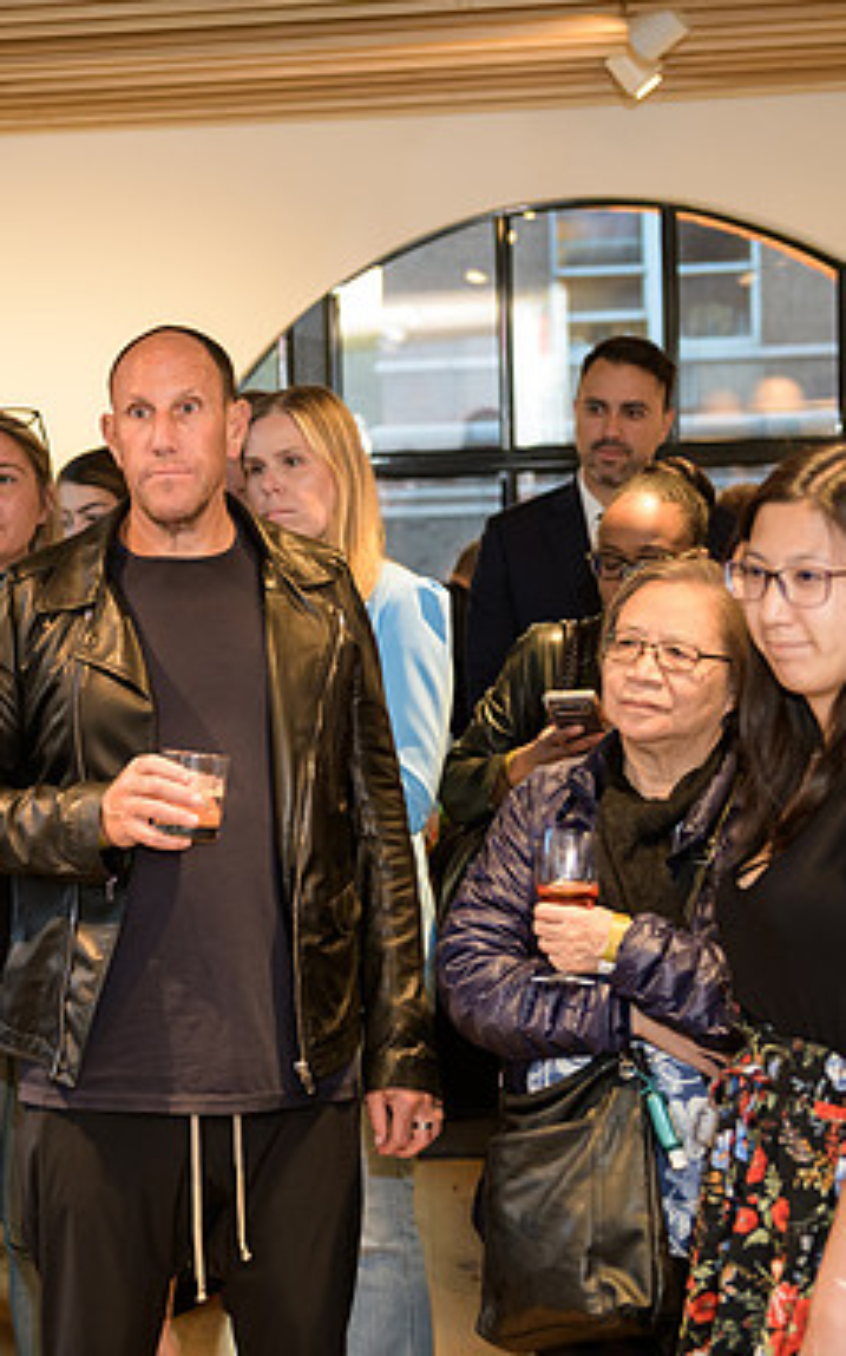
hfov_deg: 18.9
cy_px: 682
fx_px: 2511
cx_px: 149
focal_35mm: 68
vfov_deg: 30.2
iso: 800
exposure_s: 1/125
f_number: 3.2
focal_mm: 44
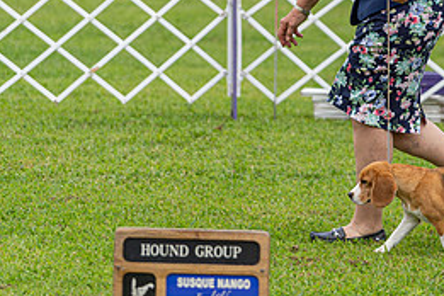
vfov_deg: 3.9
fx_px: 4329
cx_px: 429
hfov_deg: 5.9
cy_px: 9
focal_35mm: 351
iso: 250
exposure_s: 1/1000
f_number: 4
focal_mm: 158
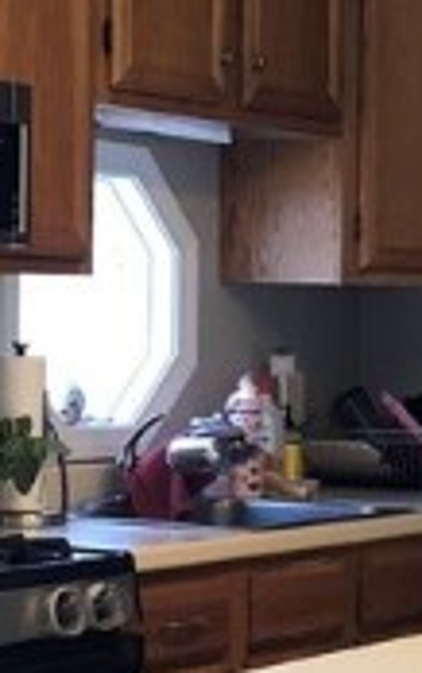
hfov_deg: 10.0
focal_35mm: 131
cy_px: 480
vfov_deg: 15.9
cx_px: 407
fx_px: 2407
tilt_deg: -2.7
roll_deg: -2.1
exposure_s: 1/30
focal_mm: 3.99
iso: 32
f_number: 1.8
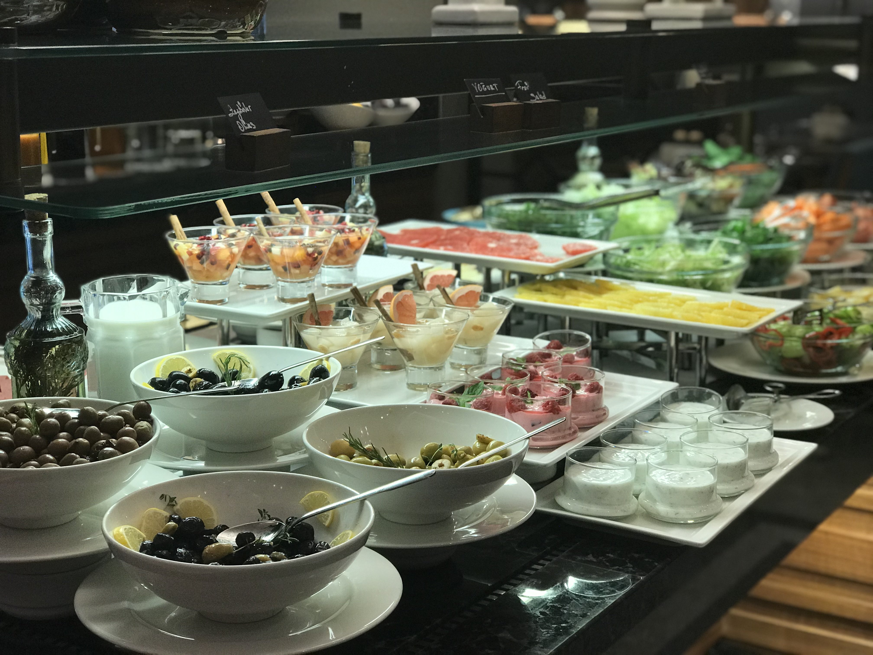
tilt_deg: -13.3
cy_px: 328
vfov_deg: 25.7
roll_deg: -0.8
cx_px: 436
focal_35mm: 57
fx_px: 1438
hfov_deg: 33.8
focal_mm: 6.6
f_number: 2.8
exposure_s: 1/50
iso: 80
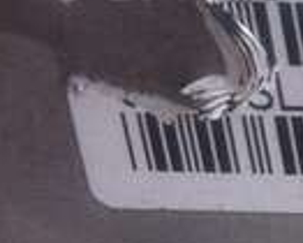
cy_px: 152
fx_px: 1822
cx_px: 837
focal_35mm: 203
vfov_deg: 7.6
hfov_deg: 8.3
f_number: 2.8
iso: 100
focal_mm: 3.85
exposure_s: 1/50
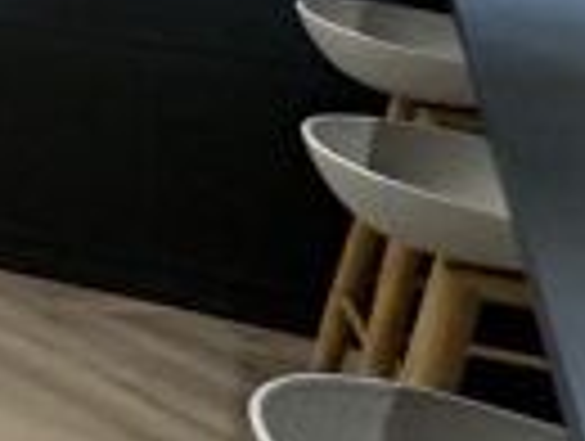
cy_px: -477
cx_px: -1530
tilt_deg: +1.3
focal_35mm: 110
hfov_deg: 9.2
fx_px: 1862
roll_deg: +0.2
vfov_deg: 11.9
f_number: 2.2
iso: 160
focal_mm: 2.22
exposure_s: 1/100
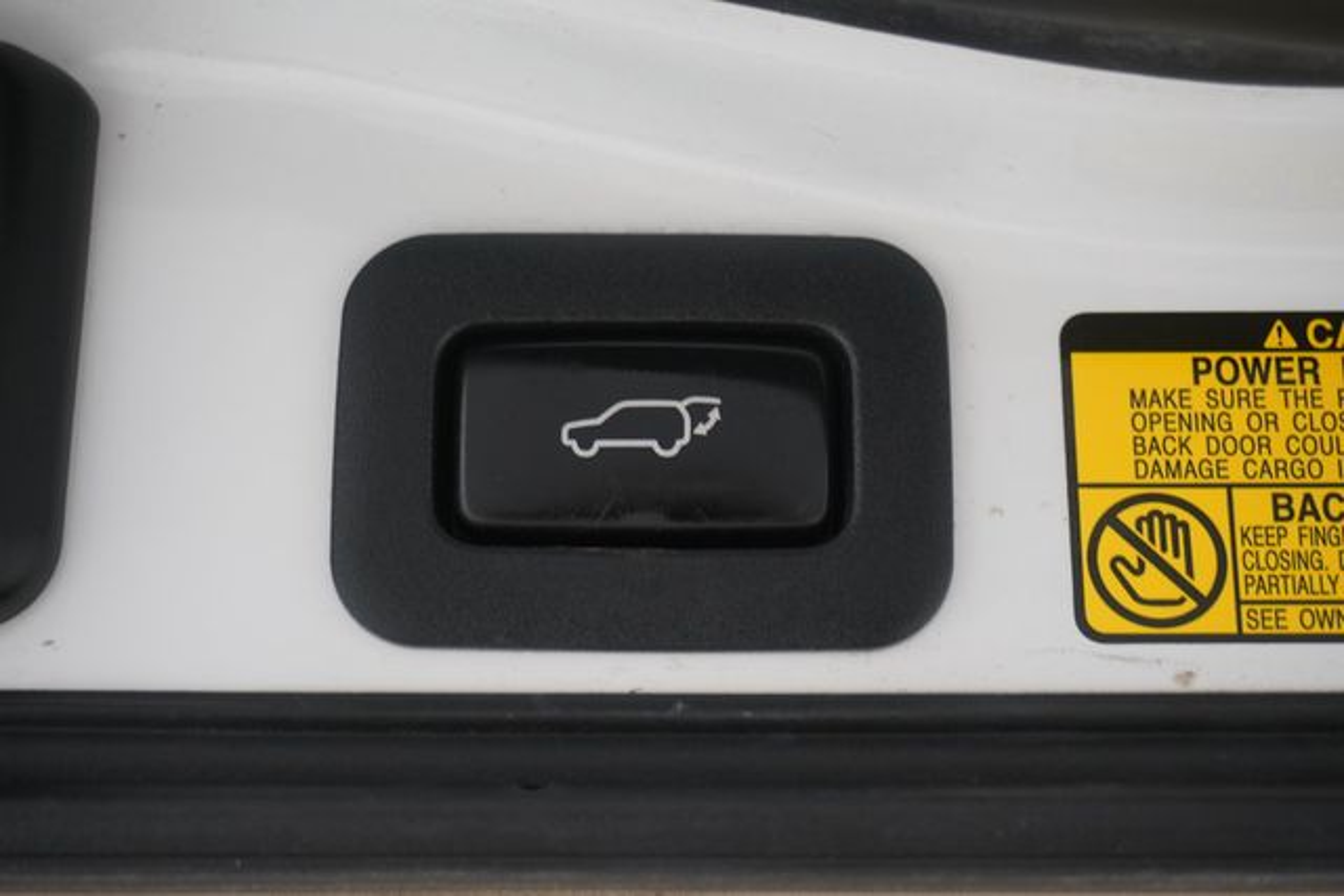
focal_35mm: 58
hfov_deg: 34.5
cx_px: 672
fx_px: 2166
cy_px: 448
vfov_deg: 23.4
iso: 800
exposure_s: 1/60
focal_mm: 39
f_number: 5.6
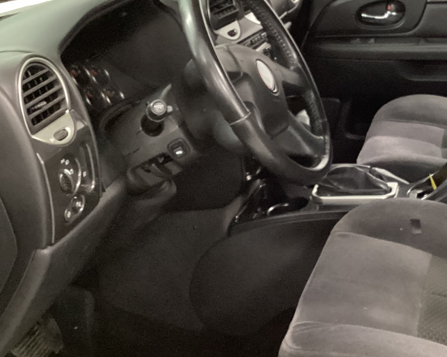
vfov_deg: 24.1
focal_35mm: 63
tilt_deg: -20.4
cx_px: 403
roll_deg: +0.7
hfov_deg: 28.8
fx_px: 833
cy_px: 134
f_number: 2.4
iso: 640
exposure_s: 1/25
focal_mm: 3.3
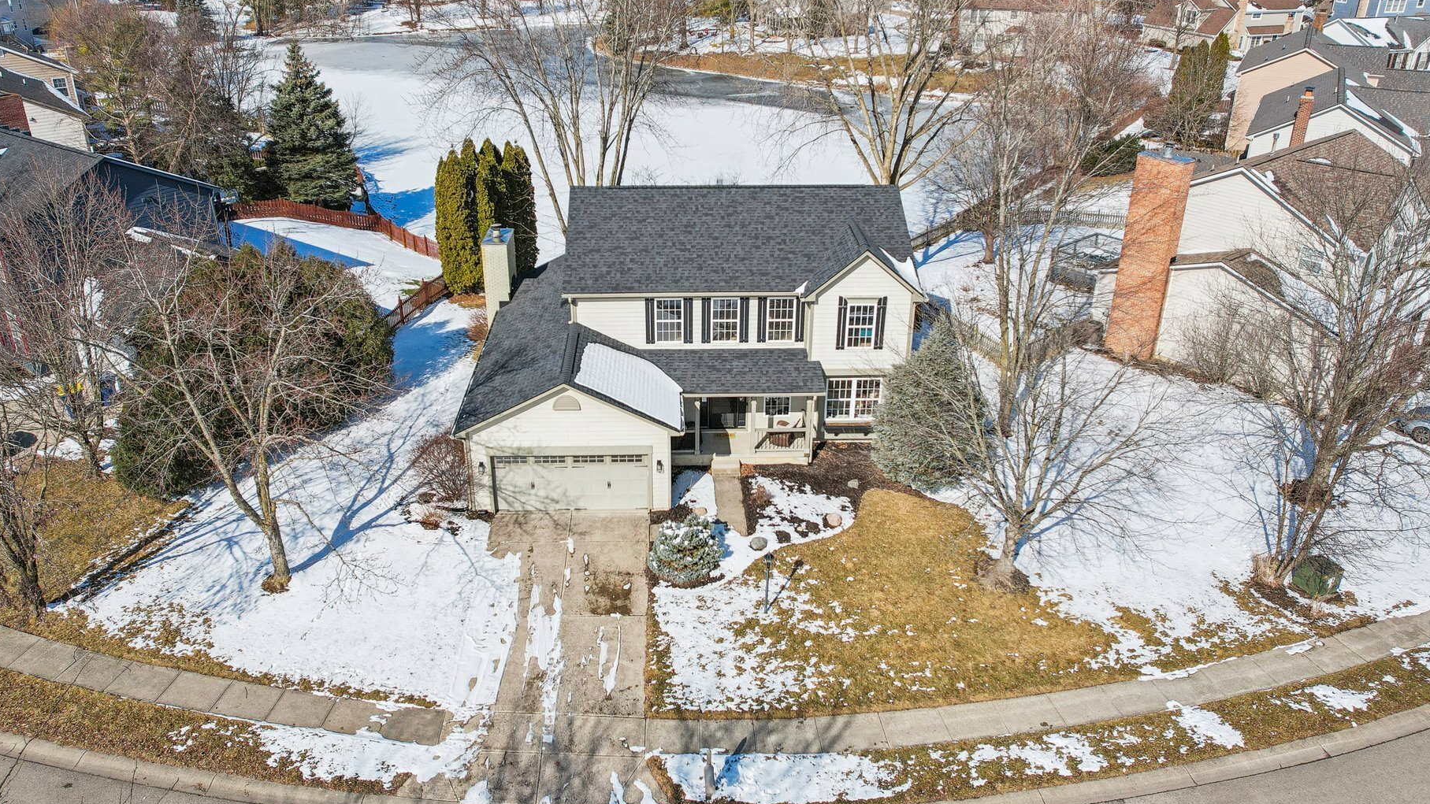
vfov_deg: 44.3
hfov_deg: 71.9
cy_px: 354
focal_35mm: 26
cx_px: 690
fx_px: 986
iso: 150
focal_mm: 8.4
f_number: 2.8
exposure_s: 1/4000
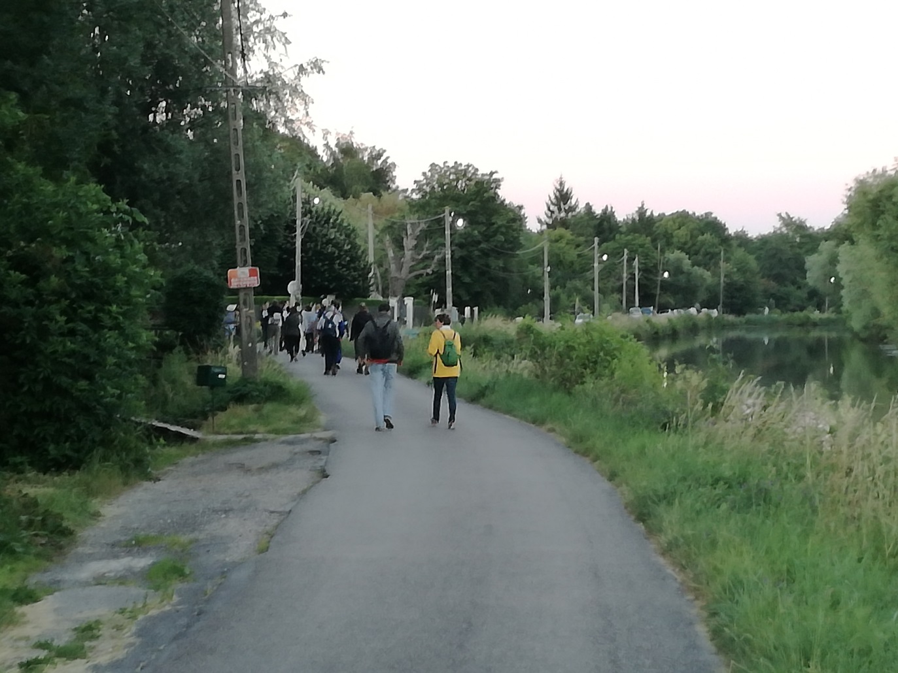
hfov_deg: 21.8
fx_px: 2335
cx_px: 449
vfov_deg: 16.4
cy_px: 336
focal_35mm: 90
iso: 125
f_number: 2
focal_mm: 3.79
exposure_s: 1/33.3
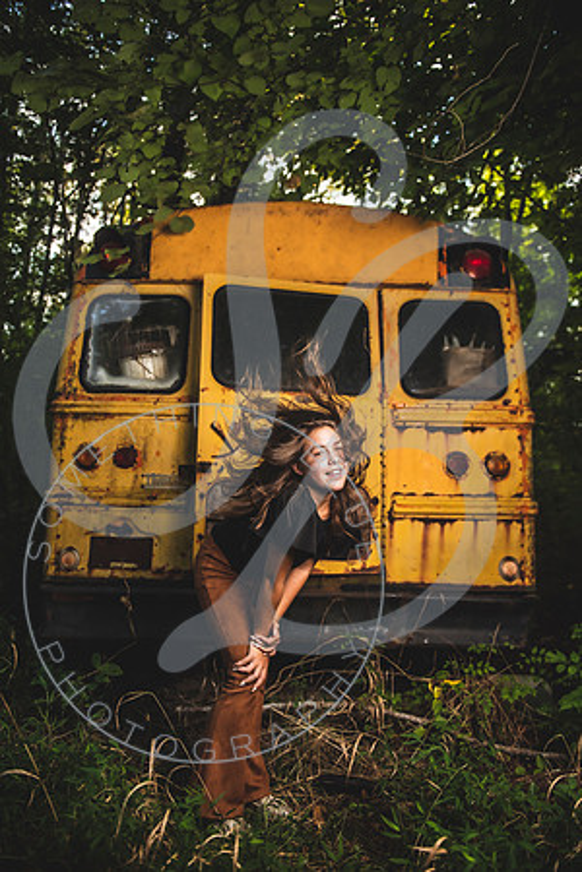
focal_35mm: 24
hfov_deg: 53.1
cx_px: 291
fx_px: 582
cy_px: 436
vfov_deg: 73.7
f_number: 2.8
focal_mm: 24
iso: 100
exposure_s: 1/160
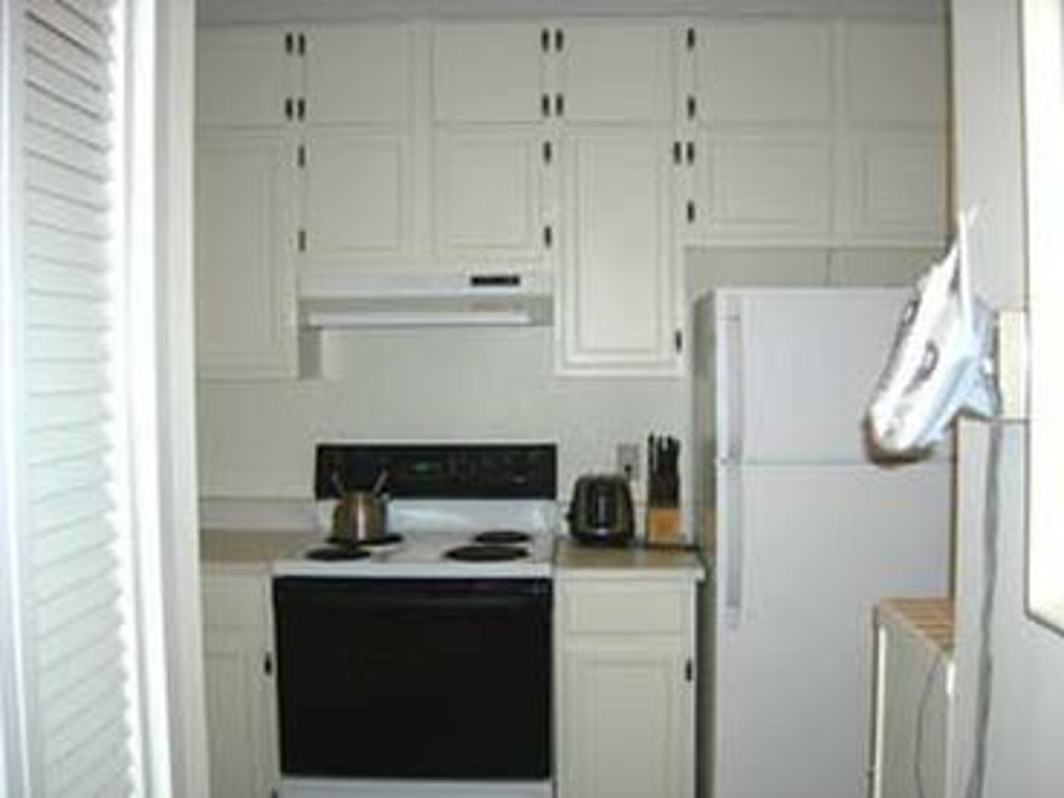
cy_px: 399
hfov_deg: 51.4
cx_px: 532
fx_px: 1107
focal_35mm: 36
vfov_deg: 39.7
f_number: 2.7
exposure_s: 1/60.1
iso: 64
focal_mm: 7.5
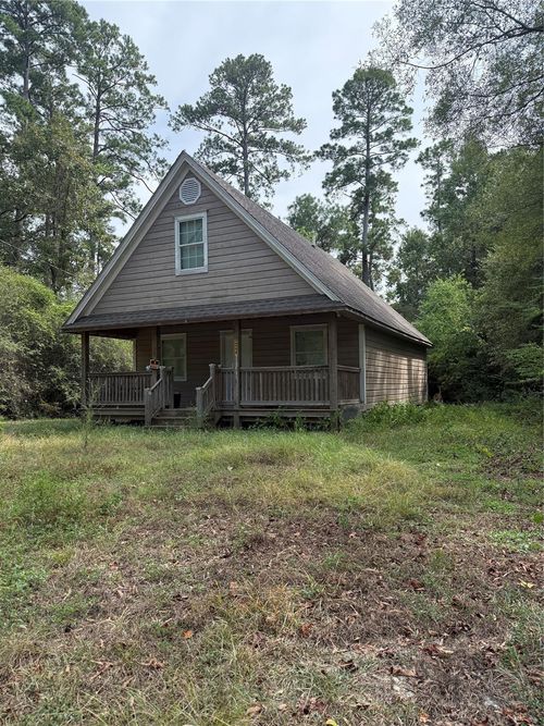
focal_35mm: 24
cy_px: 363
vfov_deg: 71.6
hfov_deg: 56.8
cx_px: 272
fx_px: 503
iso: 100
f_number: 1.78
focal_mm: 6.76
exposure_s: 1/1812
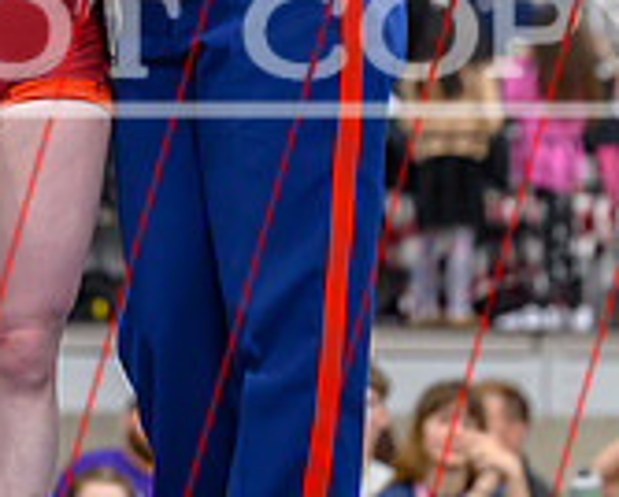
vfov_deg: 4.4
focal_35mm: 350
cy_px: -55
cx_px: 173
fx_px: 6420
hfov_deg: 5.5
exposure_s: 1/800
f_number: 2.8
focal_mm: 88
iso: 1800
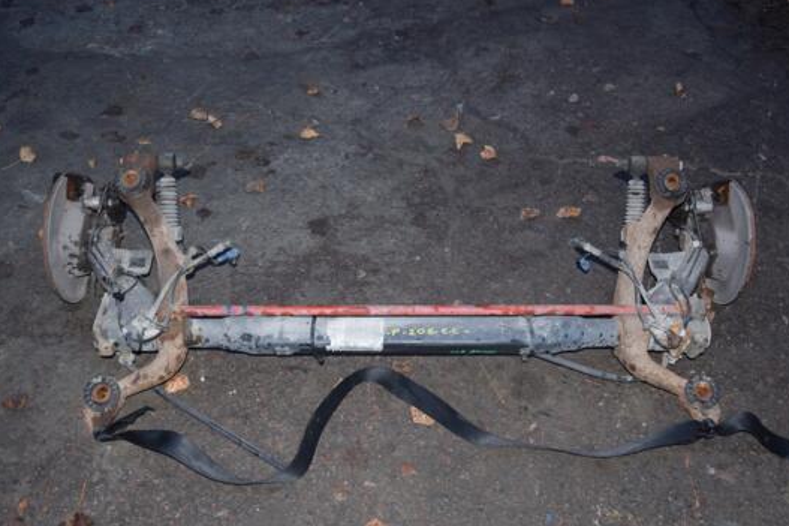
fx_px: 898
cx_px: 397
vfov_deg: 32.6
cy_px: 276
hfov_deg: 47.4
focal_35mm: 41
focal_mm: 24
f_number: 5
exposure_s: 1/60
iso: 800
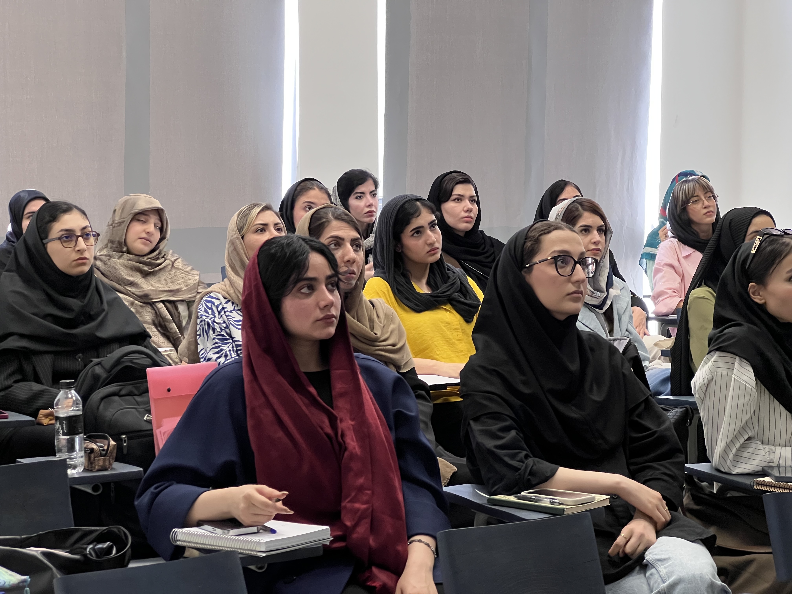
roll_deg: +0.5
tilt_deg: -5.7
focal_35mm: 77
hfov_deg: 25.3
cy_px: 297
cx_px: 396
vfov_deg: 19.1
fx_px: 1762
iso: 400
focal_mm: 9
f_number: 2.8
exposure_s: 1/100
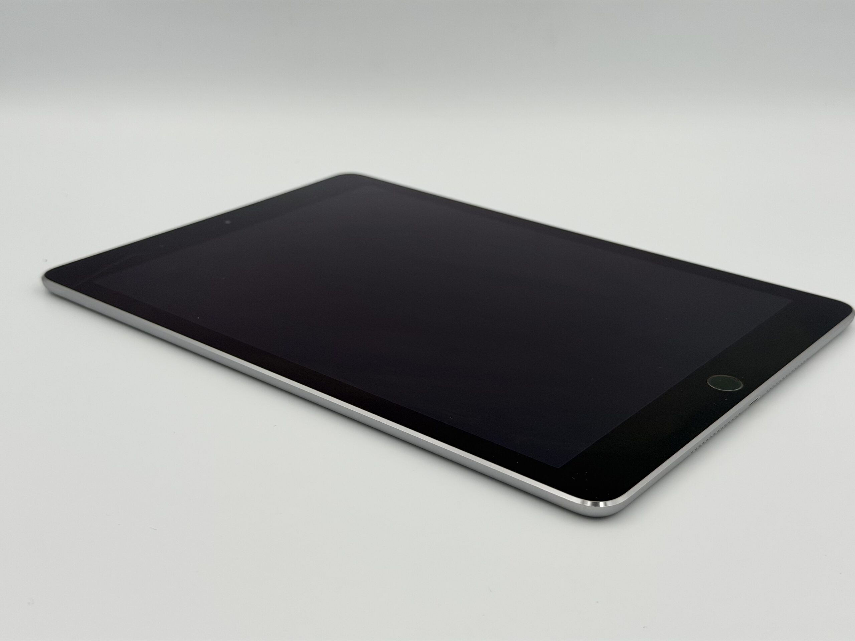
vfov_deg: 30.3
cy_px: 320
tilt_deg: -24.0
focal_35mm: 48
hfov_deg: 39.7
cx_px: 428
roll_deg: -1.2
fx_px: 1186
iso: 64
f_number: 1.78
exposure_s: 1/747
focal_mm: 6.76
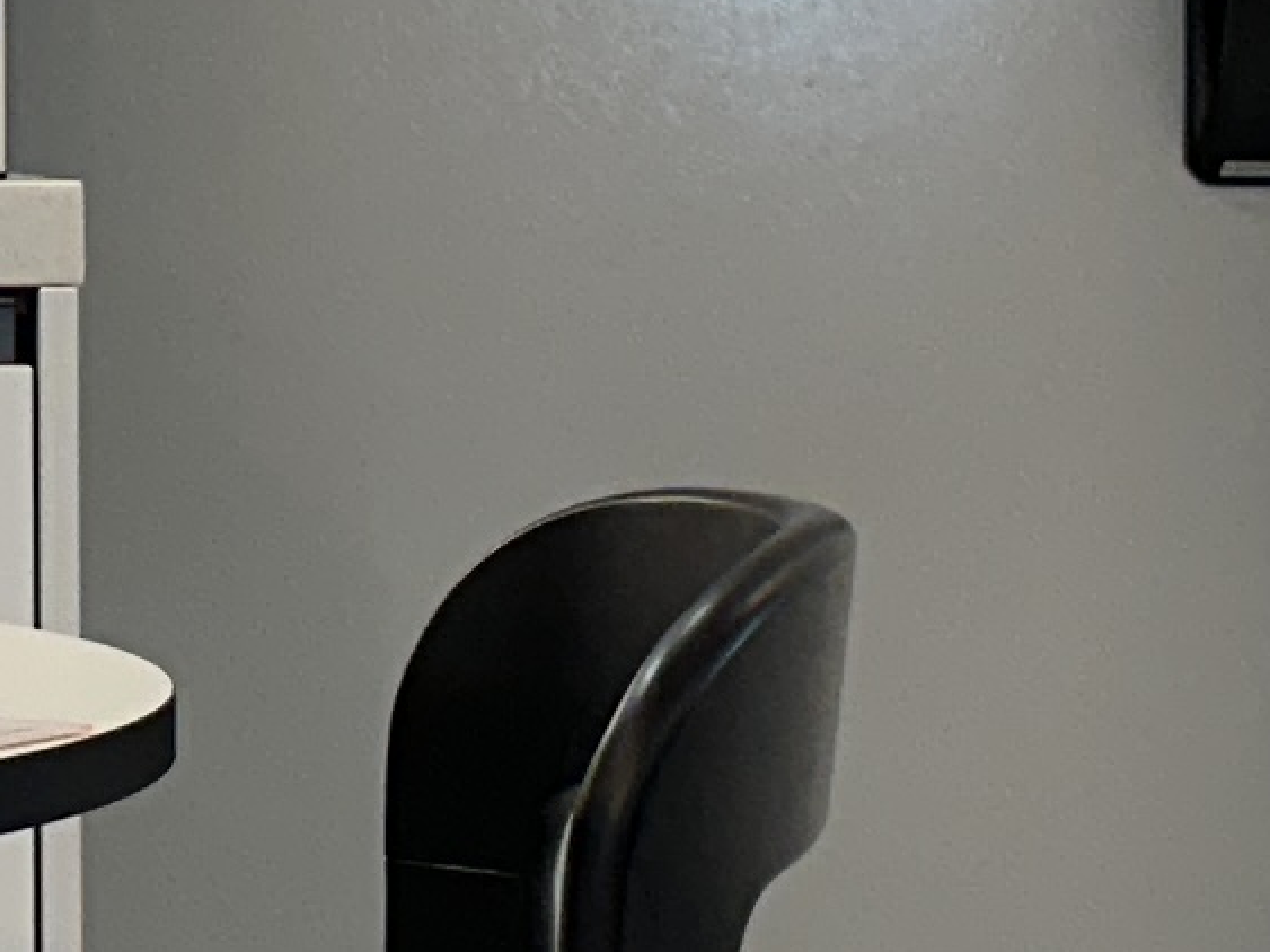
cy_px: 25
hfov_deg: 11.1
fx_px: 6309
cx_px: -600
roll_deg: +0.1
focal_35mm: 172
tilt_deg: +0.8
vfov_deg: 8.6
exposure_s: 1/120
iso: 160
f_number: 1.78
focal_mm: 6.86
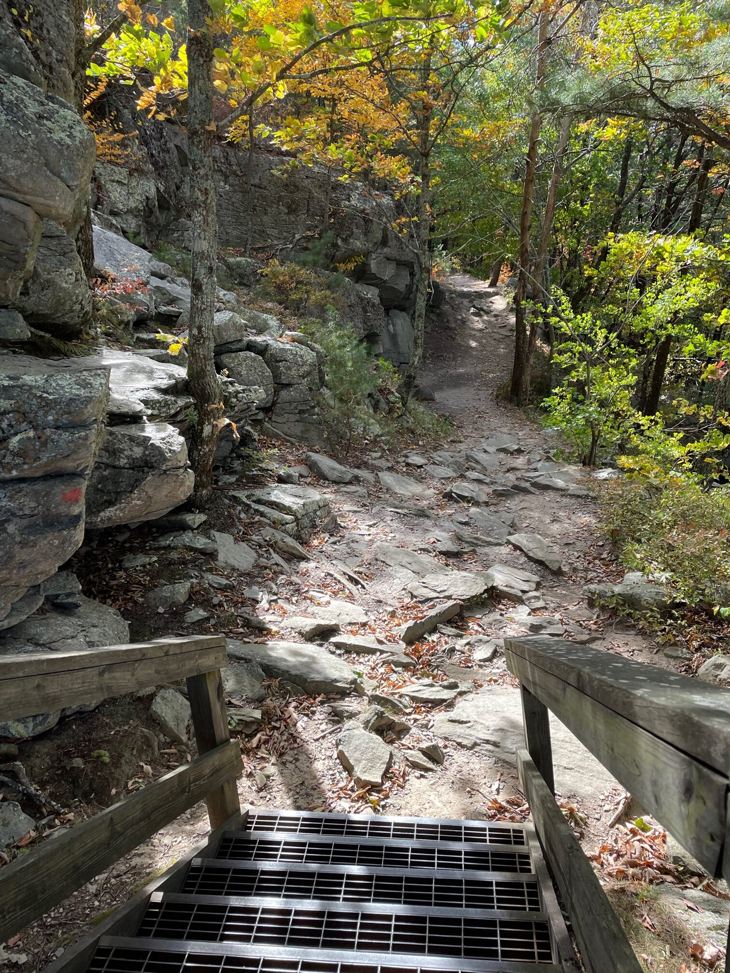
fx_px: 731
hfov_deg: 53.1
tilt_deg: -19.6
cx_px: 365
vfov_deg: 67.3
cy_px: 486
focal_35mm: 26
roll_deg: +5.0
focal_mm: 4.2
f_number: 1.6
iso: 32
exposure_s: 1/212
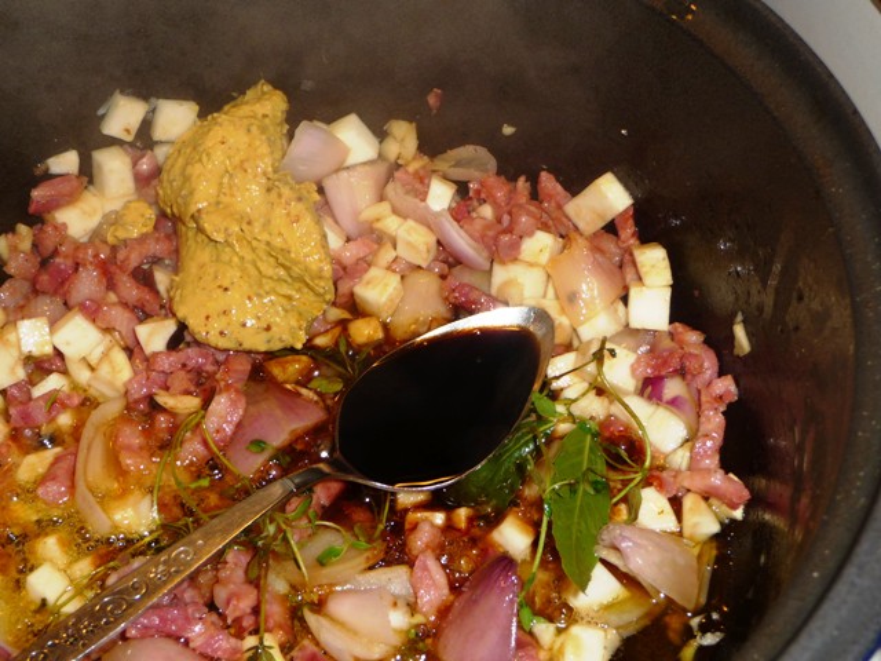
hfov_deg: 31.2
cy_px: 330
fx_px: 1578
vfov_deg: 23.7
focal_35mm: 62
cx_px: 440
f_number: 4.5
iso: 100
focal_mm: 10.5
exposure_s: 1/30
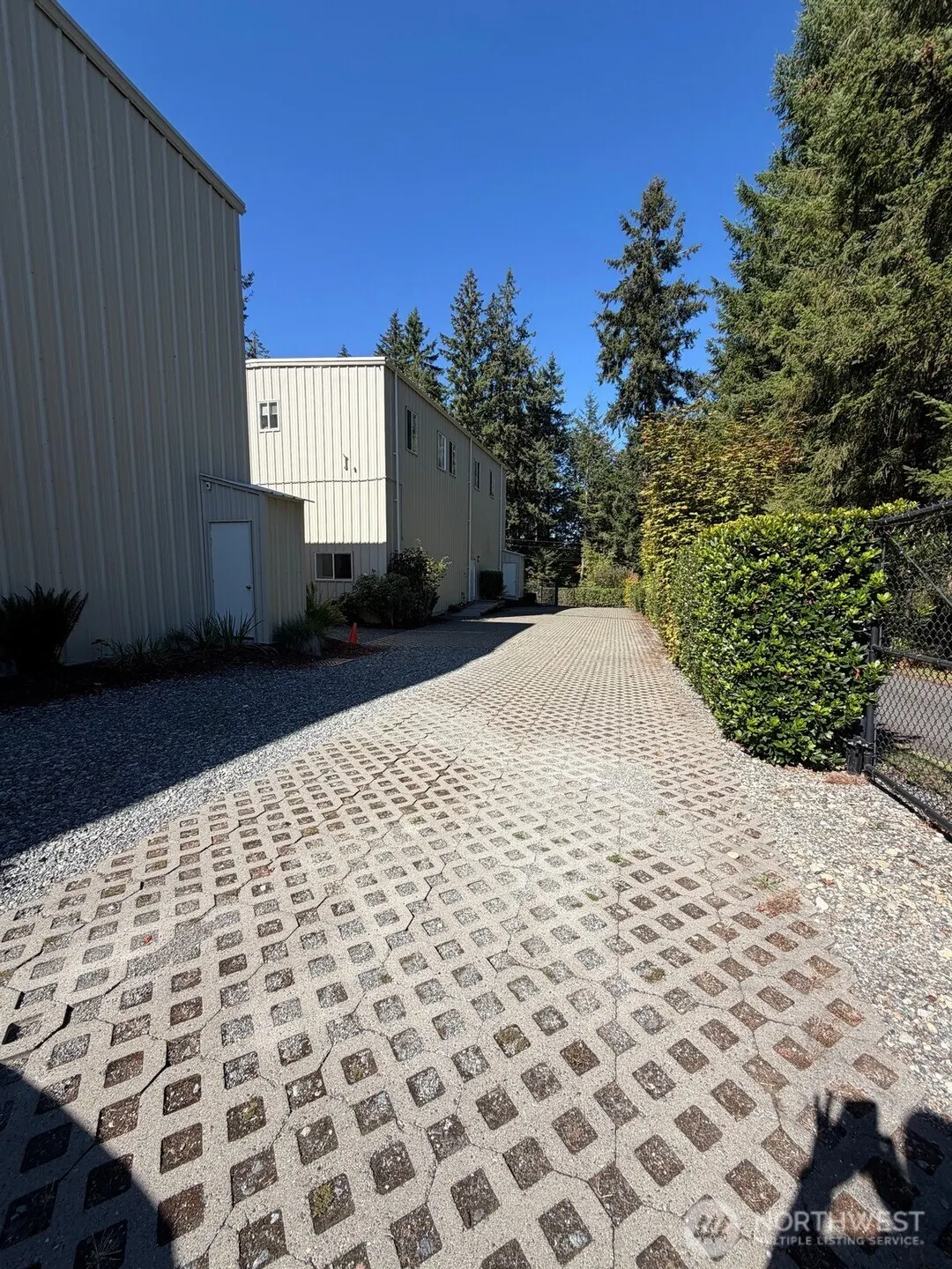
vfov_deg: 102.1
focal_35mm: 14
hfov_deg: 85.7
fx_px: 513
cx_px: 476
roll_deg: -2.6
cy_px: 634
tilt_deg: -6.9
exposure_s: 1/770
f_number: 2.2
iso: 32
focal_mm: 2.22
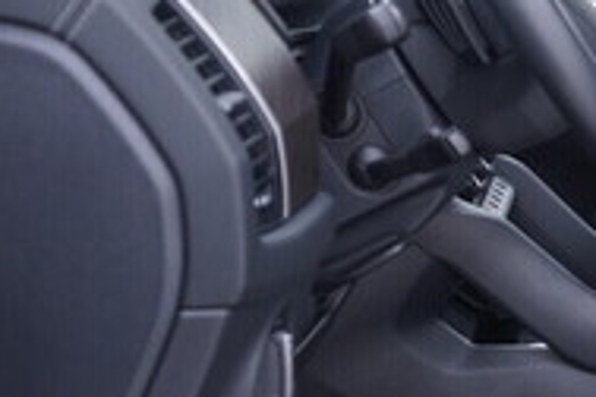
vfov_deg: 13.0
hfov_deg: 17.7
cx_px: 861
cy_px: 165
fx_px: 1738
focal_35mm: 105
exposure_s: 1/40
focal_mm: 24
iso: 250
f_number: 2.8
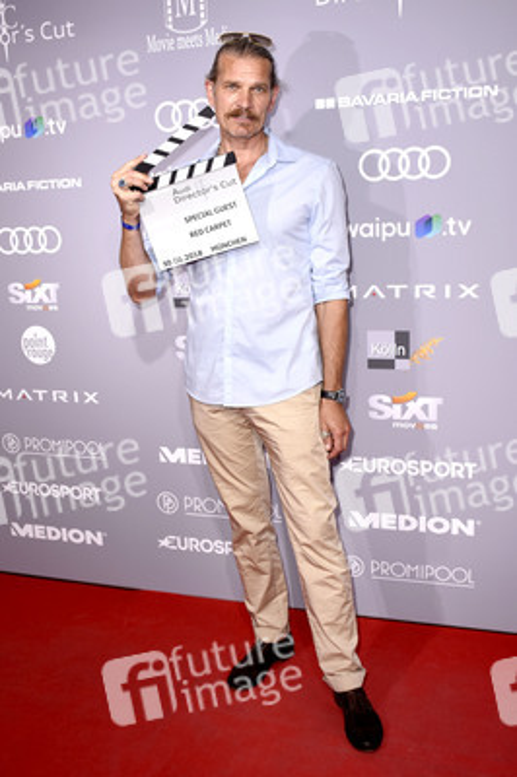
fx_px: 712
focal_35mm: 33
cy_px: 388
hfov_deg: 39.9
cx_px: 258
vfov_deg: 57.3
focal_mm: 22
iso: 250
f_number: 6.3
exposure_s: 1/160
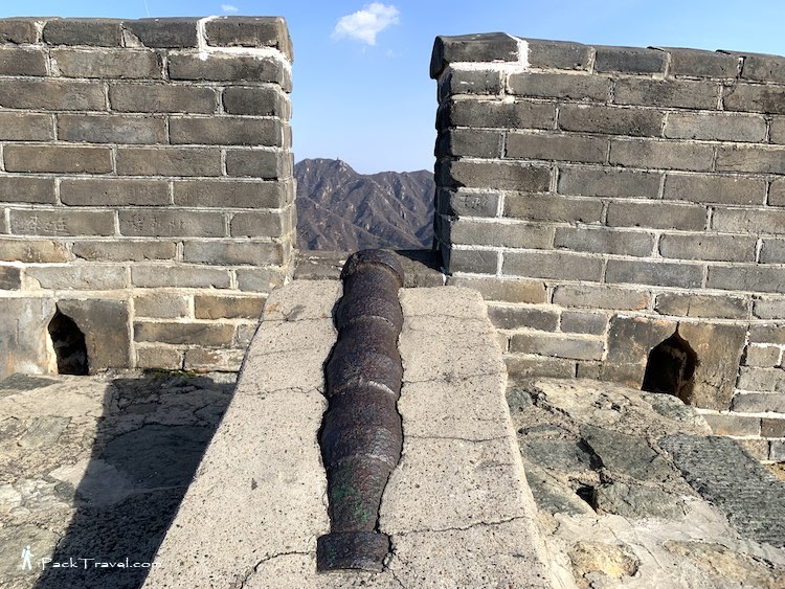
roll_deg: +1.3
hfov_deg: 67.3
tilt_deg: -9.2
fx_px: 590
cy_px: 294
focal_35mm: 26
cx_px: 392
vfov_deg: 53.1
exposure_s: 1/1513
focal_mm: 4.25
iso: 25
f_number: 1.8
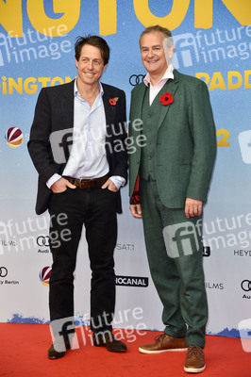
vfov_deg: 20.8
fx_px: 1027
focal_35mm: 98
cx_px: 126
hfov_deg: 13.9
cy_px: 188
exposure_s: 1/200
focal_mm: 98
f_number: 5.6
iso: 640
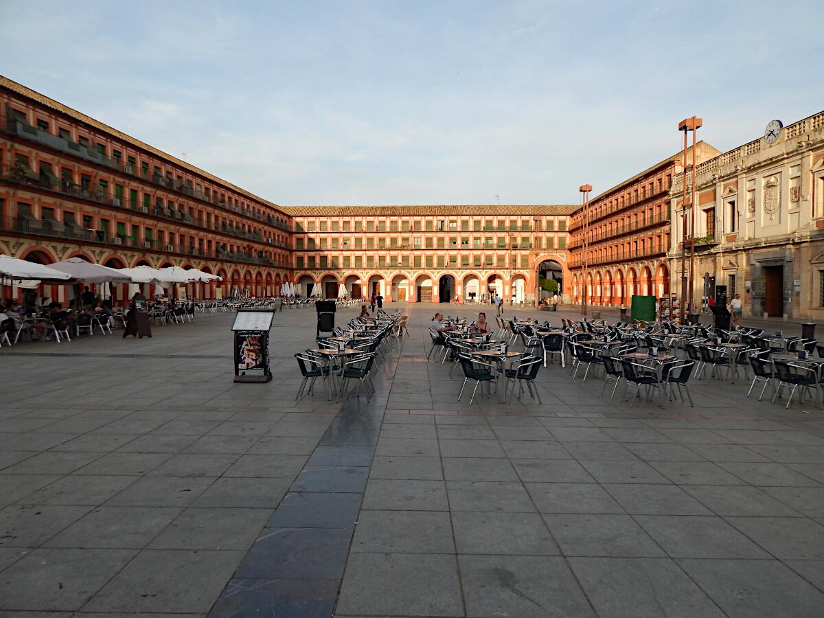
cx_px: 412
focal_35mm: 23
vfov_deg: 58.9
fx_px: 547
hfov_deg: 73.9
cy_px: 309
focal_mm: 4
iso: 125
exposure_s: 1/640
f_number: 3
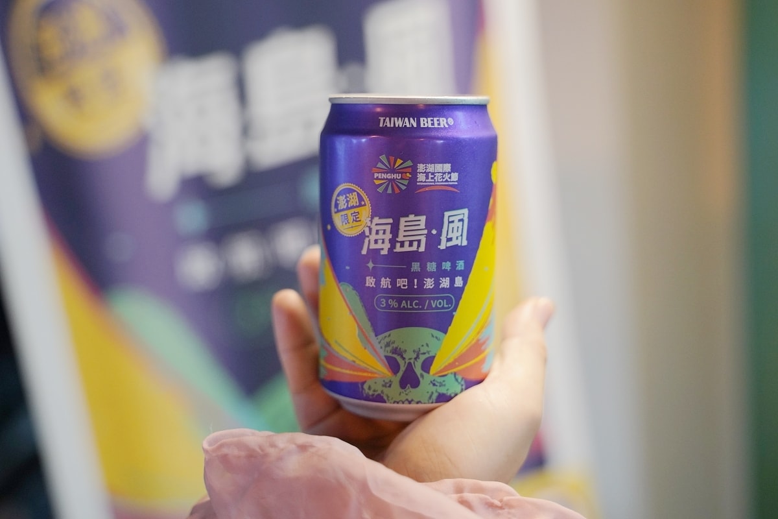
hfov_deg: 40.3
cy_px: 260
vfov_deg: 27.5
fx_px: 1059
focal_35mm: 49
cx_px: 389
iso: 2500
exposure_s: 1/60
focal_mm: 49
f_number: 2.8
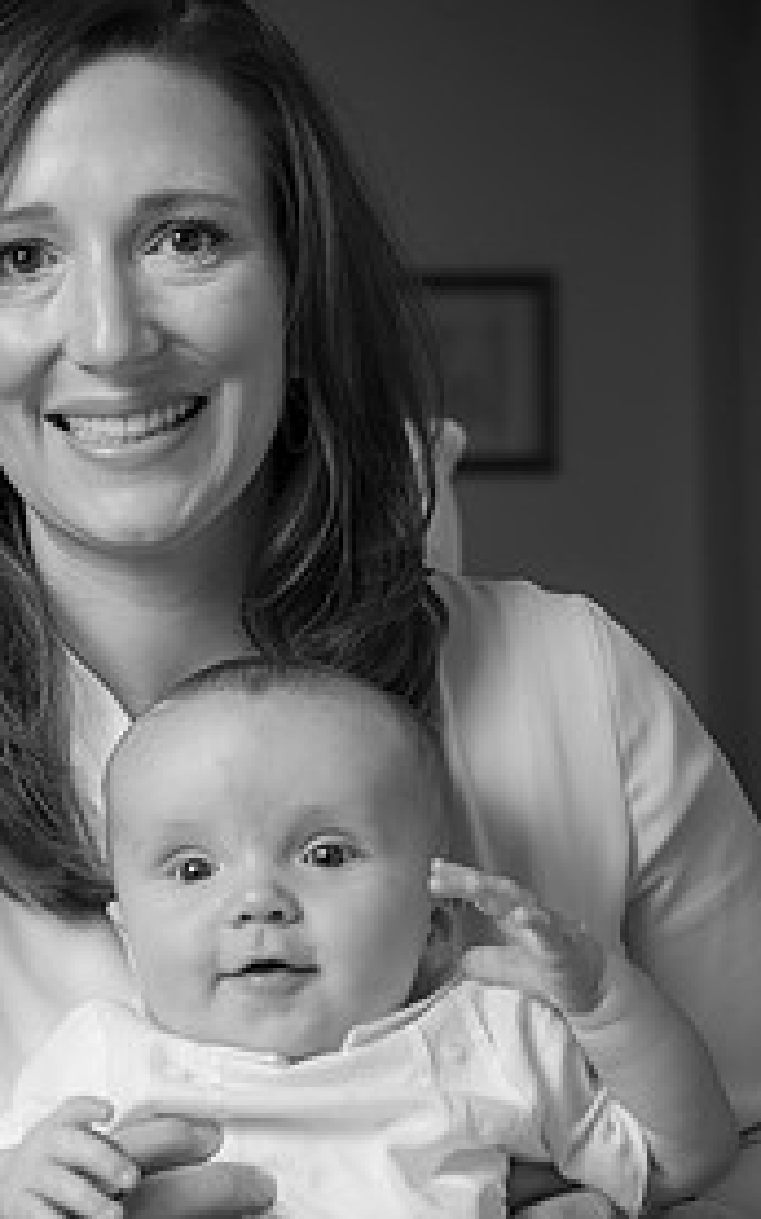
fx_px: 3021
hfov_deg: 14.3
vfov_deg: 22.8
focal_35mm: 91
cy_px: 700
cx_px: 187
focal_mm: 55
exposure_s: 1/200
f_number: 4.5
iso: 250
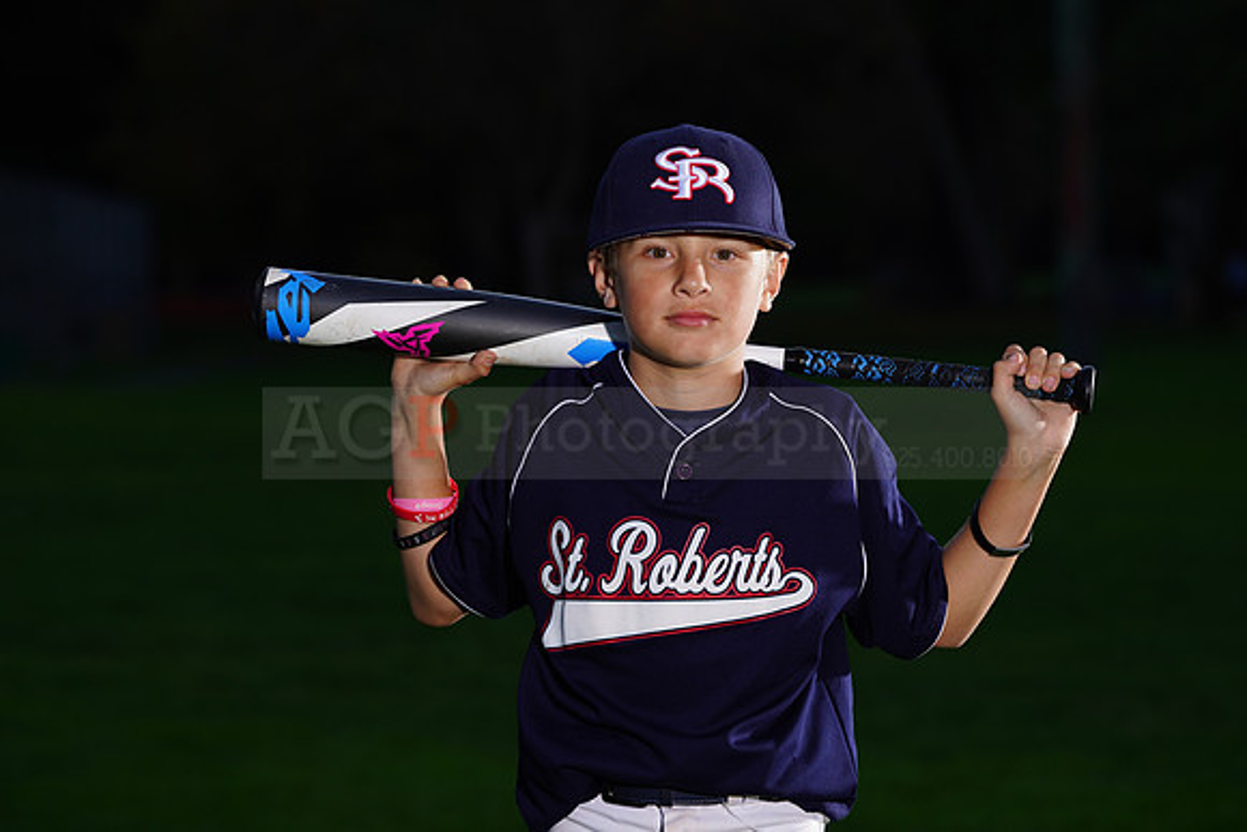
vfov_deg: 7.4
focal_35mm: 185
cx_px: 624
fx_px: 6409
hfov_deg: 11.1
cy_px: 416
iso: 200
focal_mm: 185
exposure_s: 1/160
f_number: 7.1
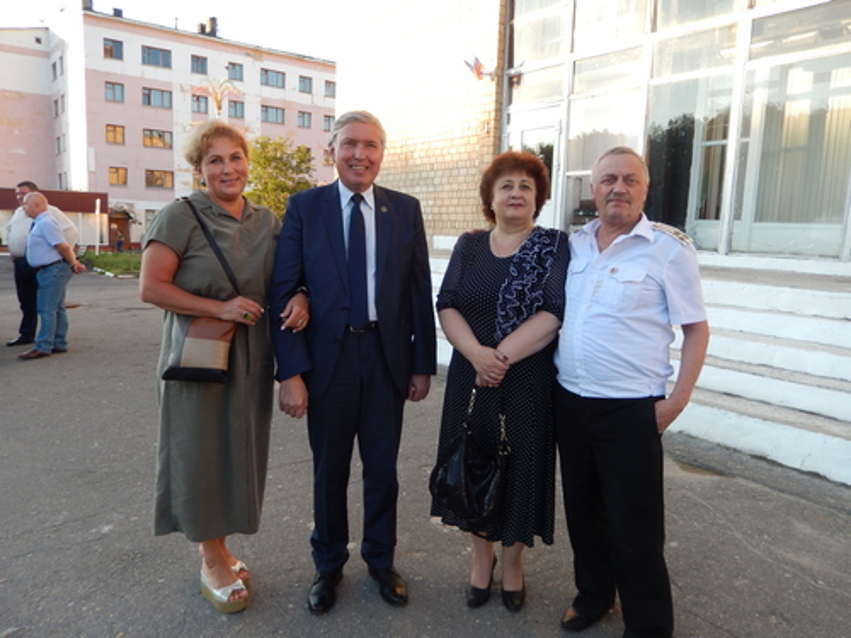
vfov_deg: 54.9
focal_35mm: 25
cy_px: 319
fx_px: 615
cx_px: 426
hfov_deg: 69.4
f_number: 3.4
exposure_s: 1/160
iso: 125
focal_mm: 4.5
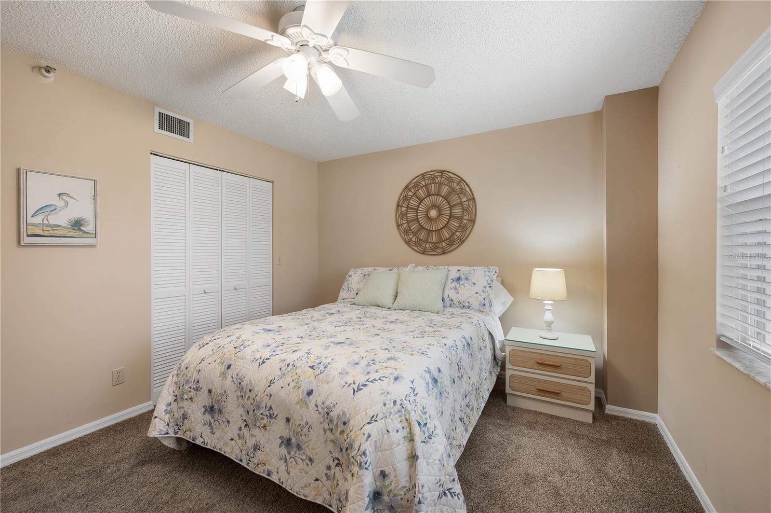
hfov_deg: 102.4
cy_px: 256
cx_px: 386
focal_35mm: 14
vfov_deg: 79.1
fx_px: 310
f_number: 7.1
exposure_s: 1/20
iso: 400
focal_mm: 14.5
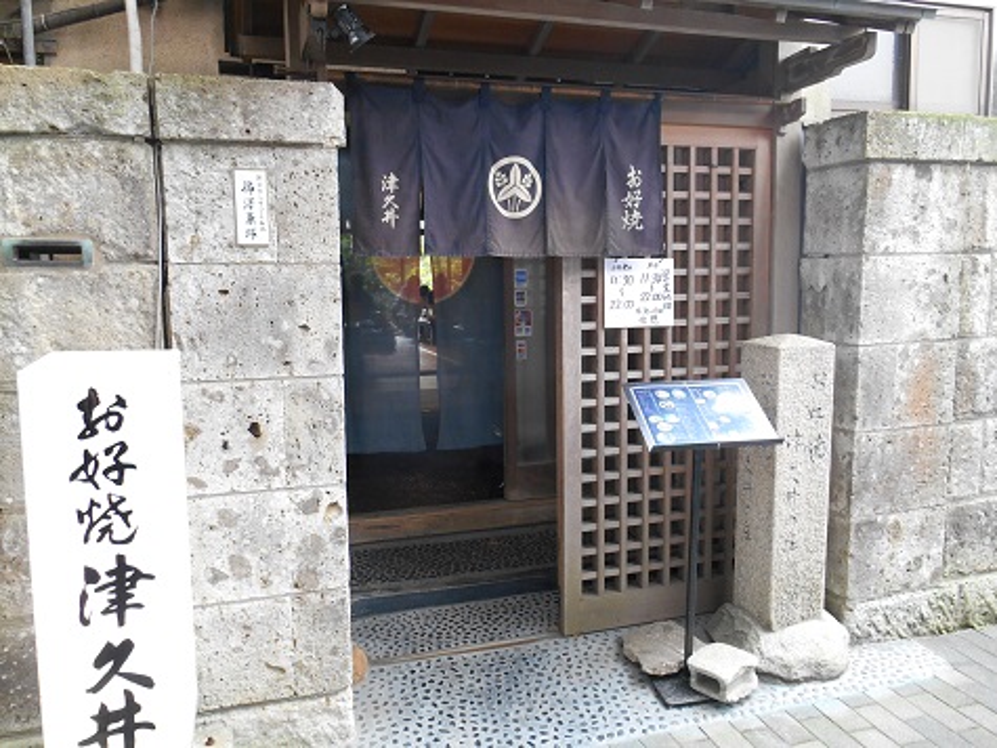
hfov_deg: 67.3
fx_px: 749
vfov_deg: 53.0
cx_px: 498
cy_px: 374
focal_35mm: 26
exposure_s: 1/30
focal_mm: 4.7
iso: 220
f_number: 3.4
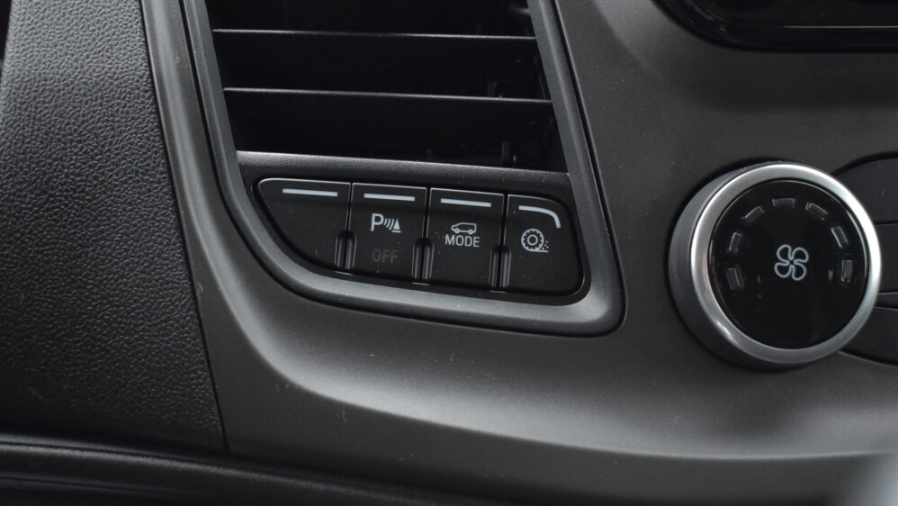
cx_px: 439
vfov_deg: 27.4
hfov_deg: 46.8
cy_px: 270
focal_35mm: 44
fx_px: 1037
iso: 1600
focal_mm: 27
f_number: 4
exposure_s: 1/500
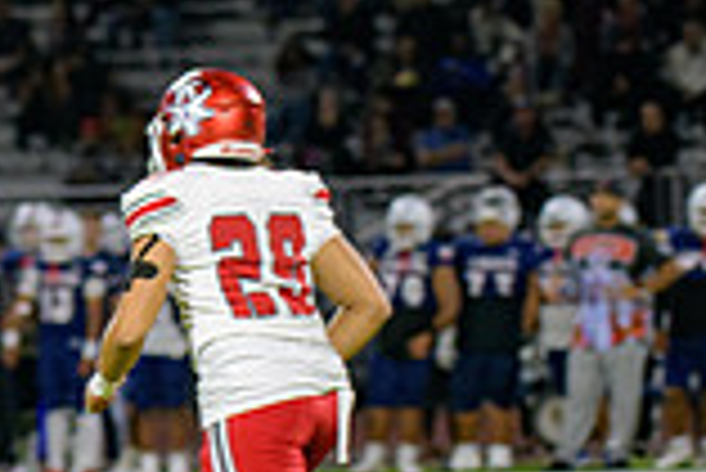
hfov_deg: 4.6
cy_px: 402
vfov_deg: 3.1
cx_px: -171
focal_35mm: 443
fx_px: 8696
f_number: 2.8
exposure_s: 1/250
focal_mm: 120
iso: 2000
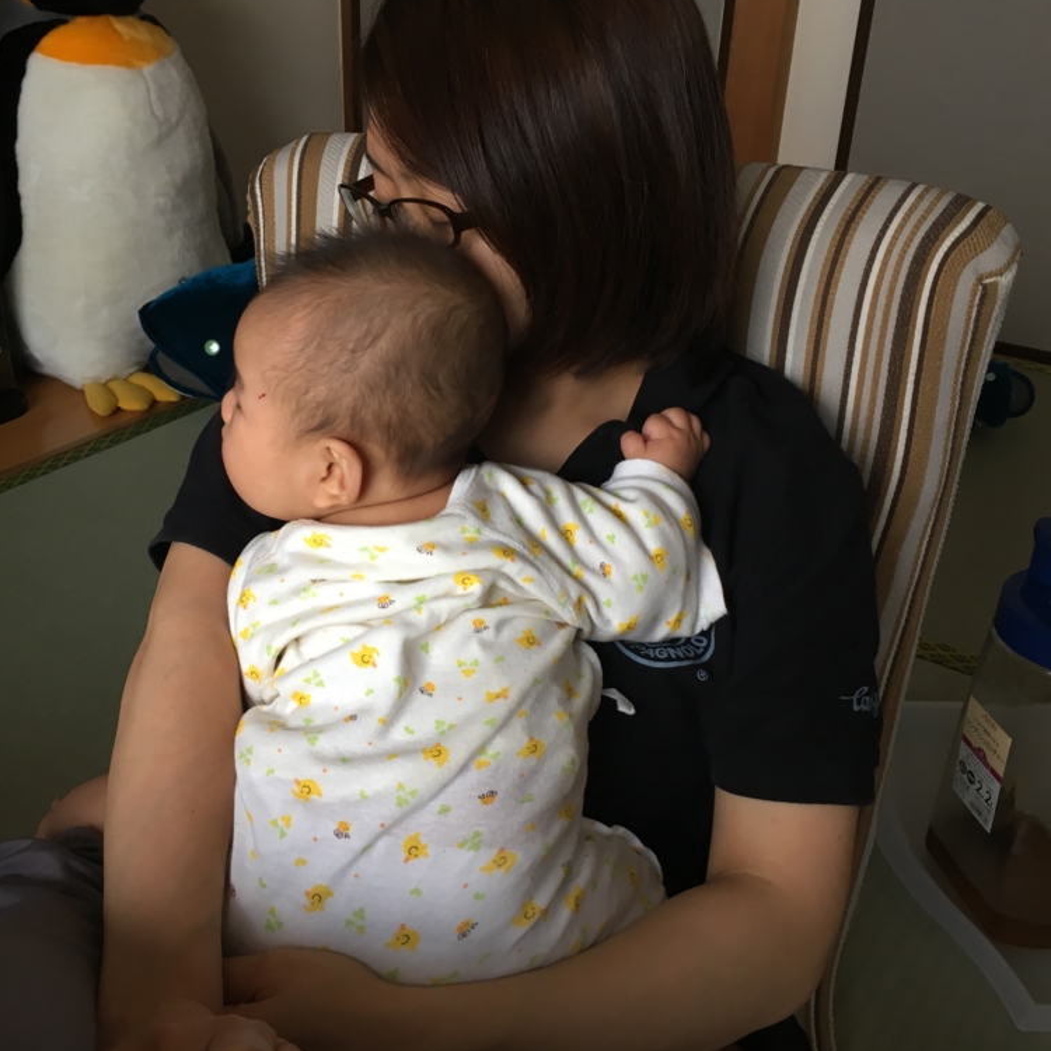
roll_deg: +0.5
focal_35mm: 35
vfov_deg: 47.2
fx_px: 1202
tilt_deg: -28.3
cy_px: 518
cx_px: 446
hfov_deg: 47.1
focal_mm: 4.15
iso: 50
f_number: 2.2
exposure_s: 1/30
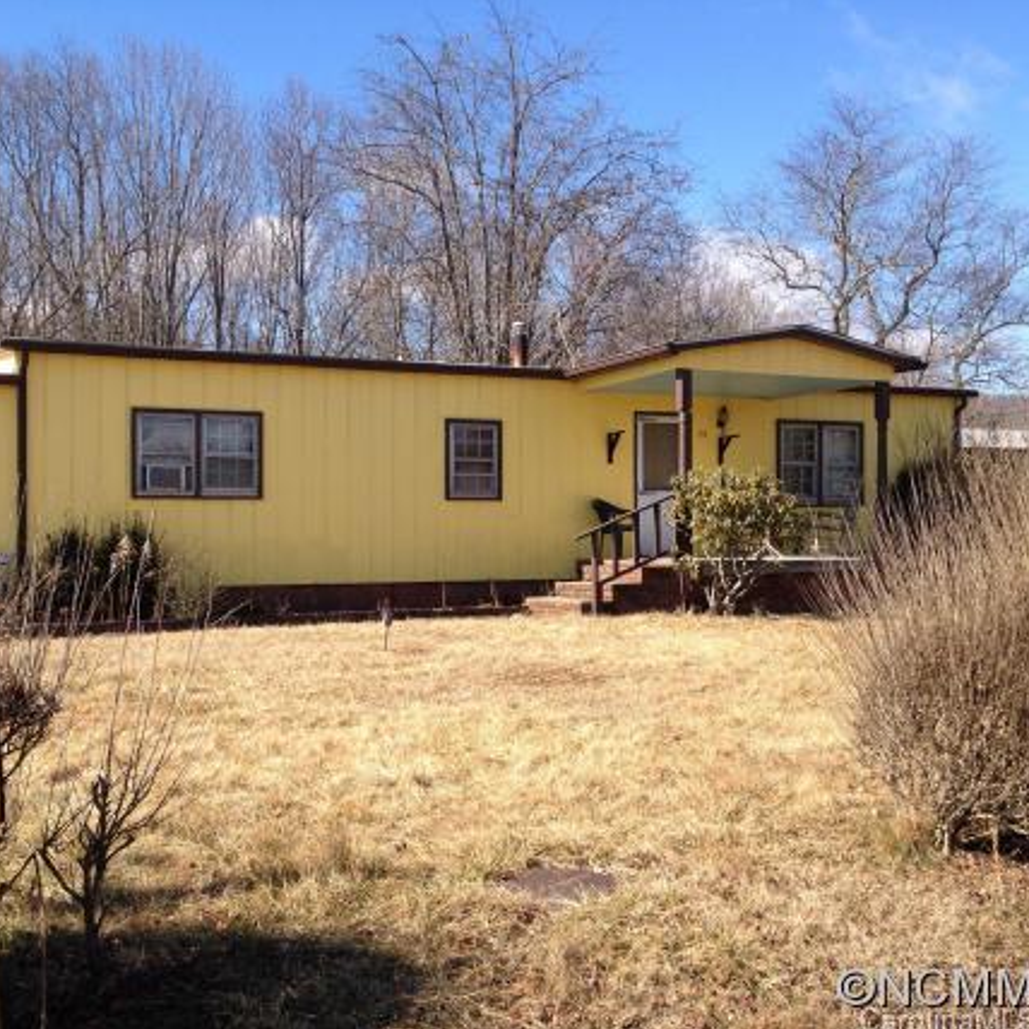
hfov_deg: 39.9
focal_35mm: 42
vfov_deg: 40.0
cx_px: 438
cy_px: 519
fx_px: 1413
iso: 50
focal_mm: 4.28
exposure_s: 1/986
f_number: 2.4
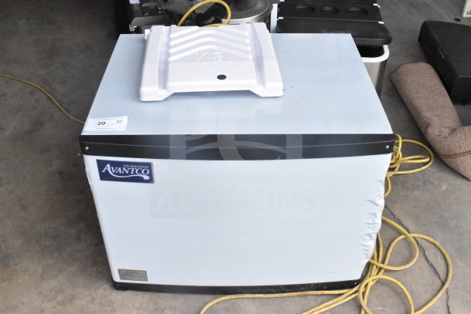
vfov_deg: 35.5
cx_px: 236
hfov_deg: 51.3
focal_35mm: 38
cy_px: 157
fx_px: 491
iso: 6400
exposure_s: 1/1000
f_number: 16
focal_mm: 25
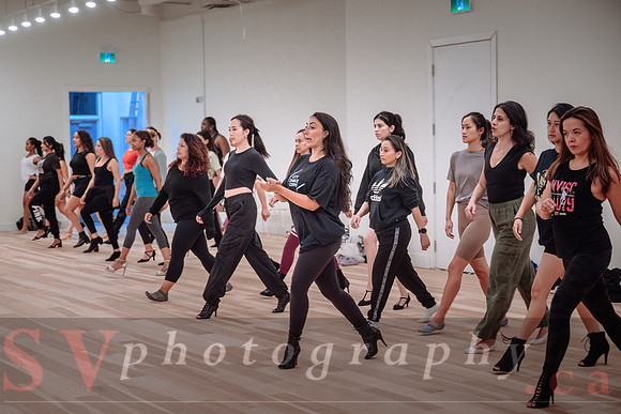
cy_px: 226
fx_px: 1055
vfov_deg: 22.2
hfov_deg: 32.7
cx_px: 269
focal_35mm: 61
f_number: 2.8
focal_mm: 54
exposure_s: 1/200
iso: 1600
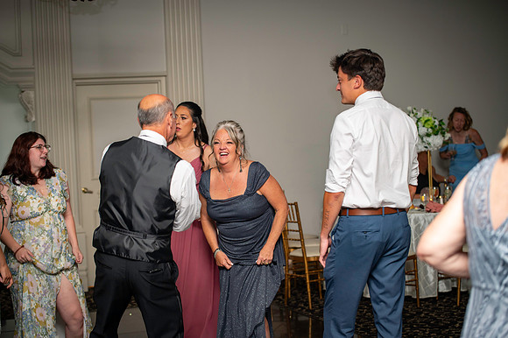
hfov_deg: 28.9
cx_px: 254
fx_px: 987
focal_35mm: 70
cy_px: 169
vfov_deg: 19.4
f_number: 2.8
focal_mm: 70
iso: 640
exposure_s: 1/125
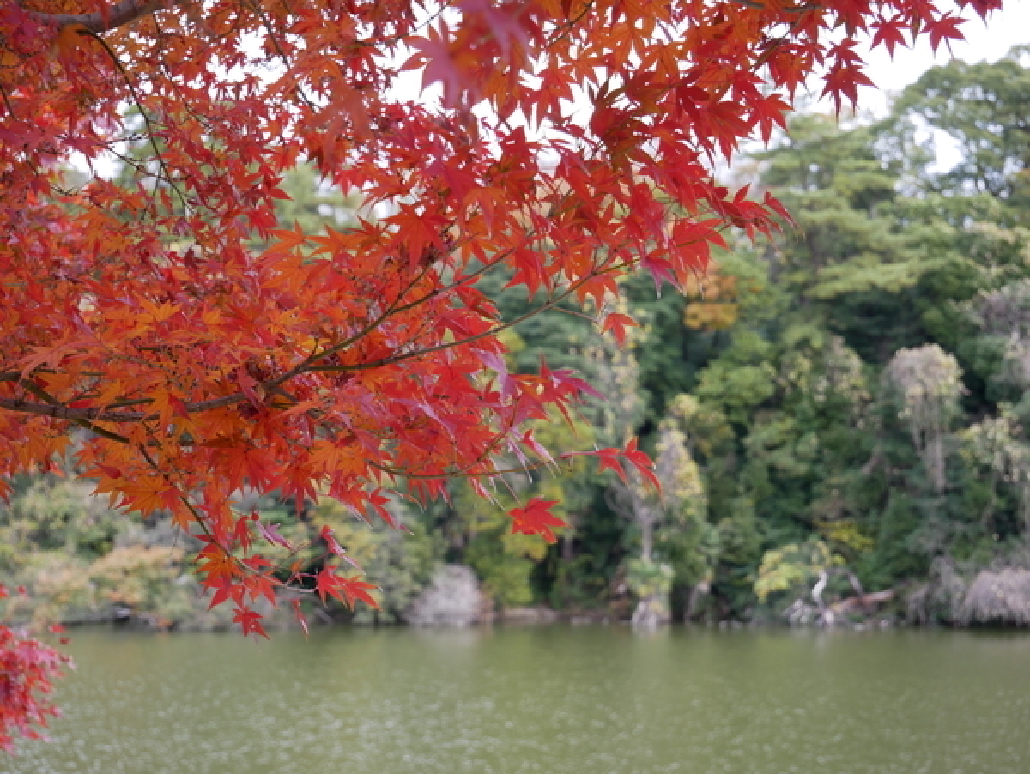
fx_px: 1668
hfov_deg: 34.3
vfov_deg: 26.1
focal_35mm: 56
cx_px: 515
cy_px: 387
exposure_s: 1/100
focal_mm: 28
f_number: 4.7
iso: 200
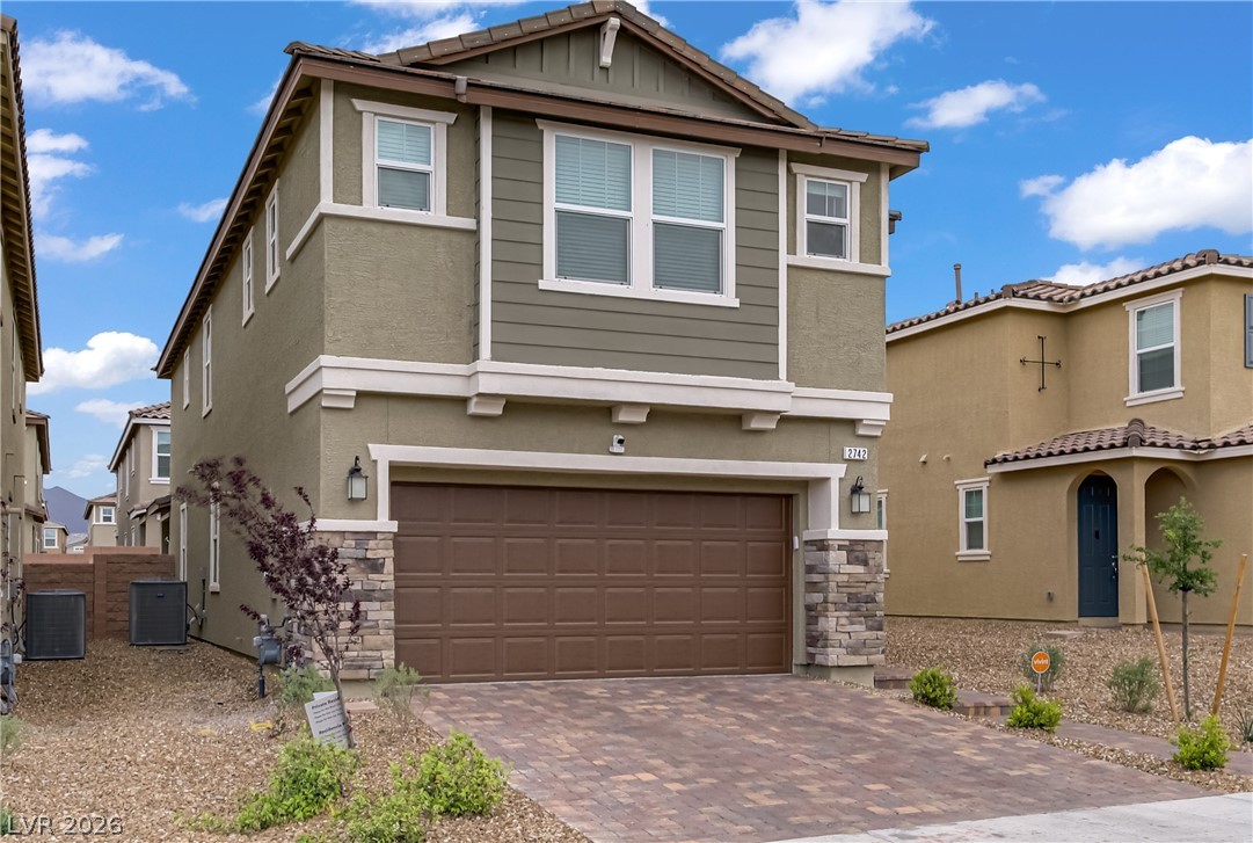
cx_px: 626
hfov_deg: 53.0
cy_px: 422
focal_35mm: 36
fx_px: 1256
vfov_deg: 37.1
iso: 100
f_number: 7.1
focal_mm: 24
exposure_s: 1/160
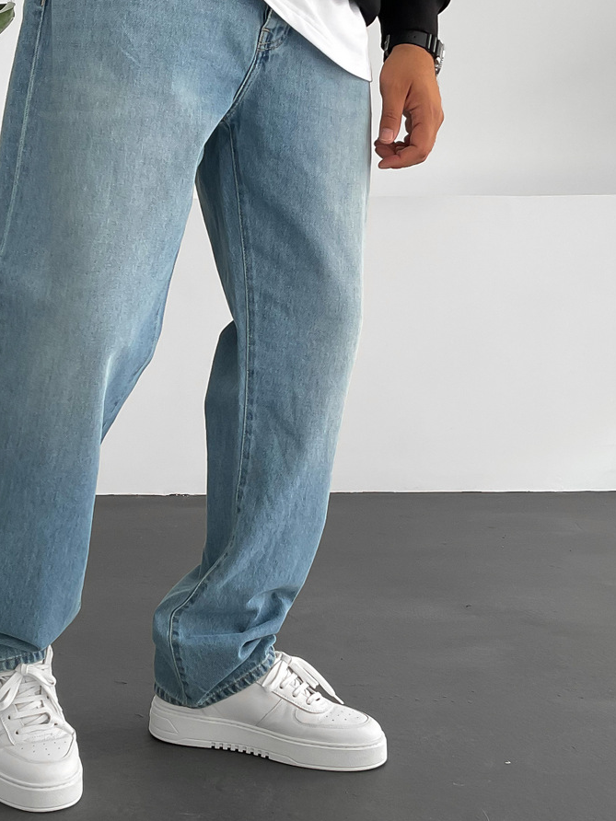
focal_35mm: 52
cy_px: 375
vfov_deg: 36.8
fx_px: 1234
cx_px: 224
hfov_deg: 27.9
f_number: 1.8
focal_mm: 3
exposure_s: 1/120
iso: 32
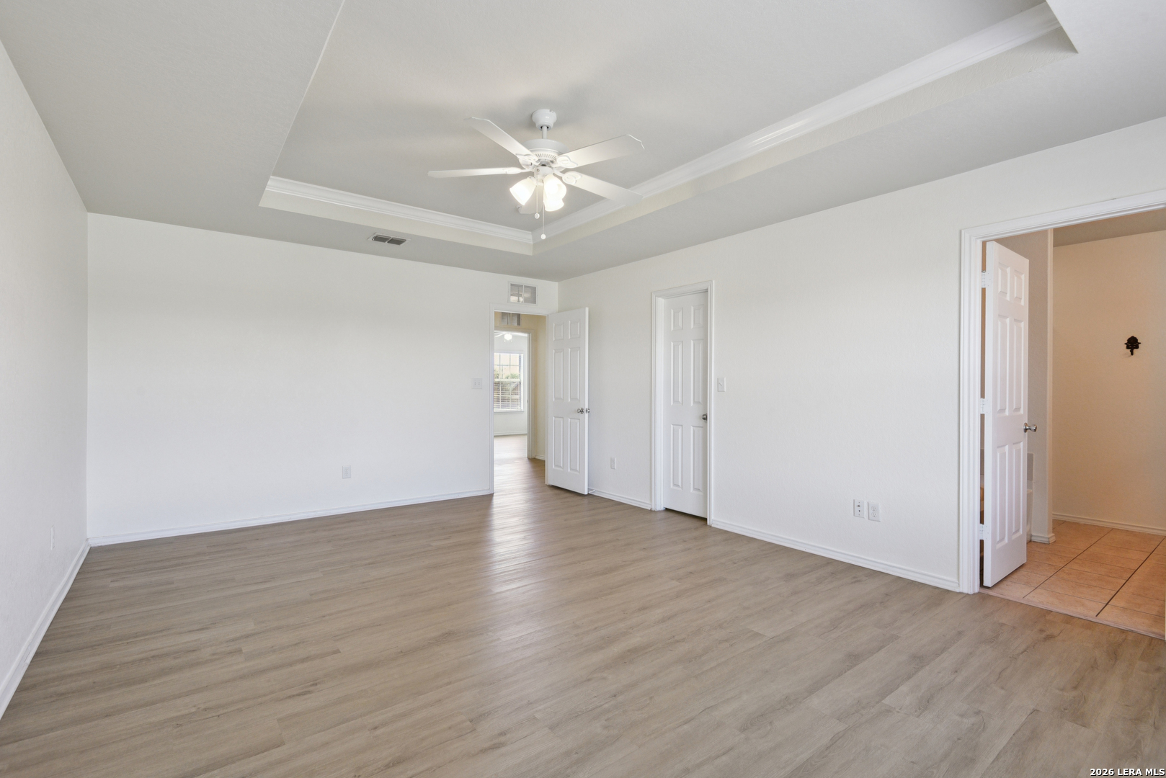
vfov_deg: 73.8
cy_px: 389
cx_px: 583
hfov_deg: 96.7
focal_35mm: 16
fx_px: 518
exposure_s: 1/15
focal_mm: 16
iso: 800
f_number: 8
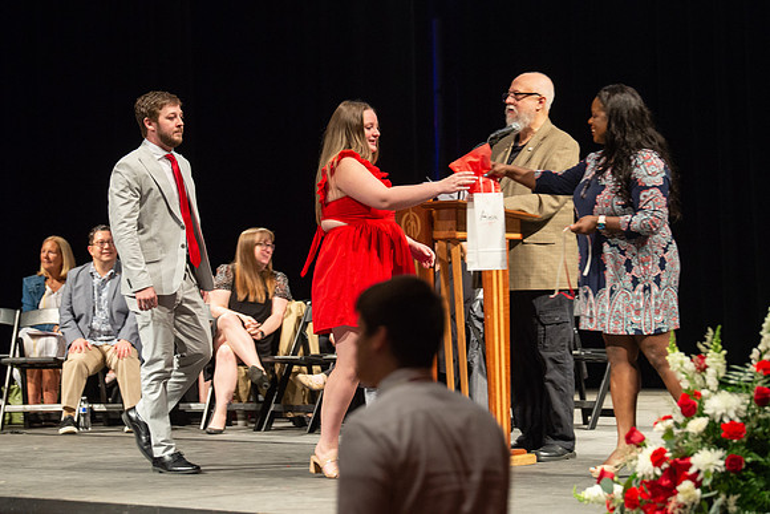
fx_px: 2826
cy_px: 211
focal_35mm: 132
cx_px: 349
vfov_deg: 10.4
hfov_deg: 15.5
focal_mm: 112
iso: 1600
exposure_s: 1/100
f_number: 4
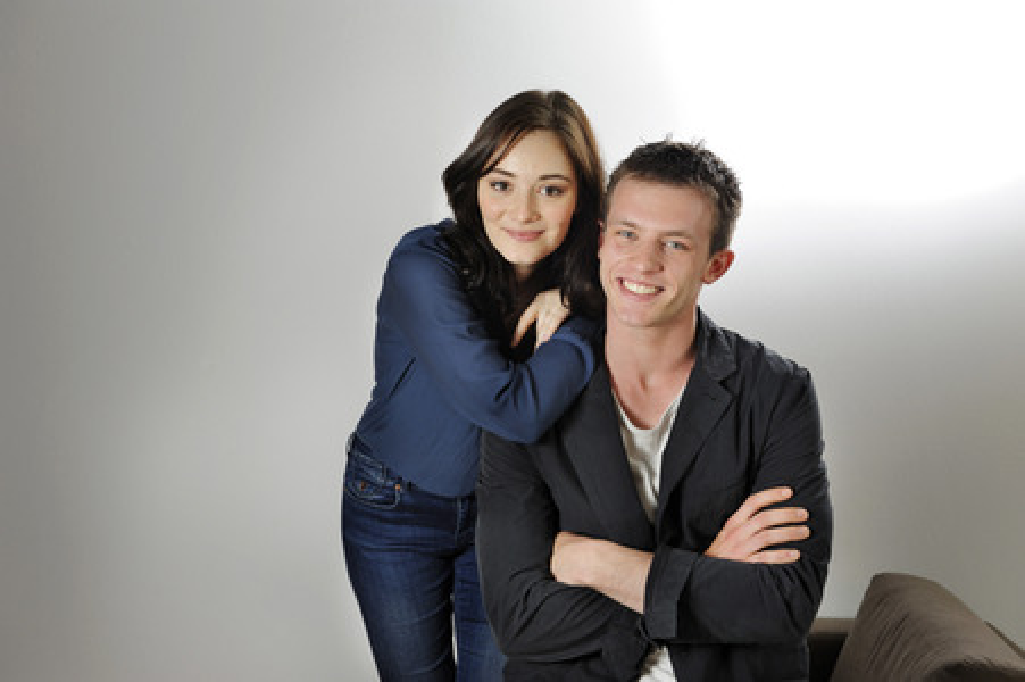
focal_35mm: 48
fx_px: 1366
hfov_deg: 41.1
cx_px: 512
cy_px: 341
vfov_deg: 28.0
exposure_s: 1/100
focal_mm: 48
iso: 640
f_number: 5
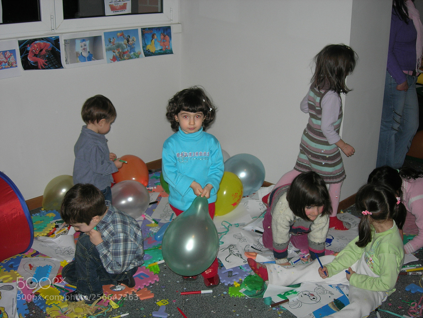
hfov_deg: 45.8
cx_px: 212
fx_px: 501
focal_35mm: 41
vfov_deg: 35.1
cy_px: 159
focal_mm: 8.5
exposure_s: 1/60.1
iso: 64
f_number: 2.9
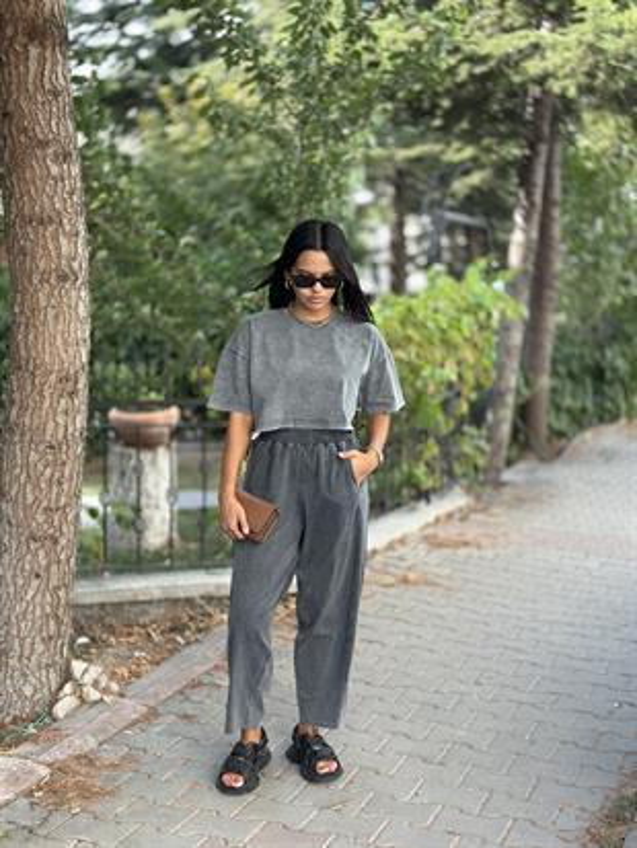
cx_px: 318
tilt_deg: -6.7
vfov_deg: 39.6
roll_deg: +0.0
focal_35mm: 48
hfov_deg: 30.3
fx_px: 1177
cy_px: 424
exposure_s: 1/422
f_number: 1.78
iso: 80
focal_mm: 6.86
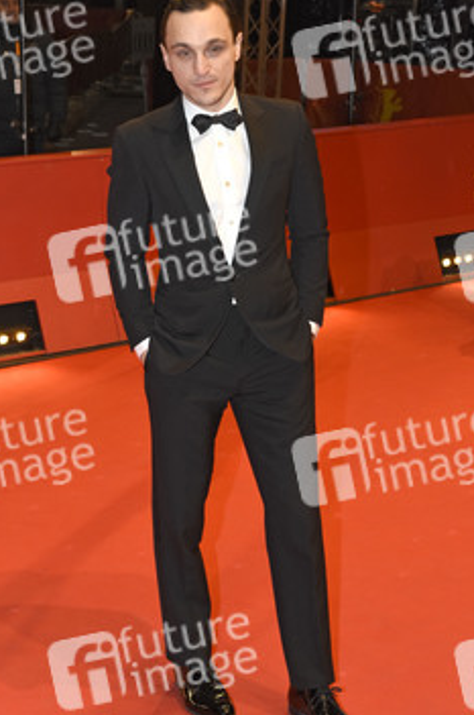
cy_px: 356
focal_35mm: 65
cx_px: 212
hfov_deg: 20.9
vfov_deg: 31.0
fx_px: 1287
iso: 1250
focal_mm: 38
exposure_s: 1/250
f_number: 5.6
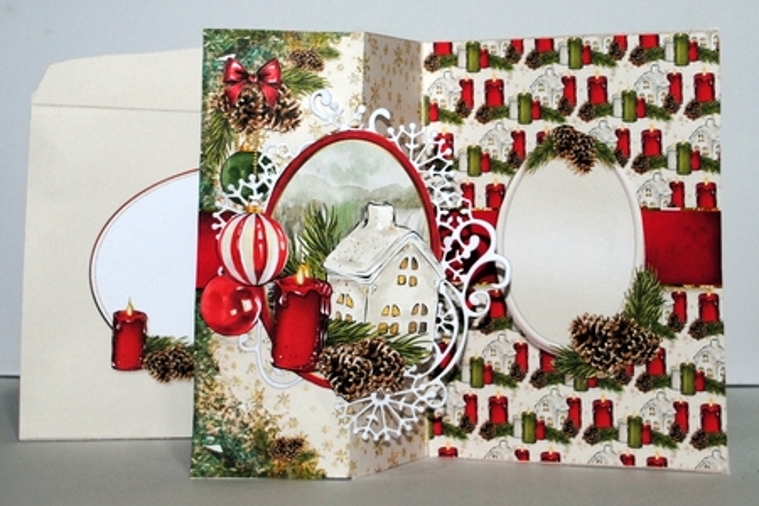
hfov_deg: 43.6
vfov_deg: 29.9
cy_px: 253
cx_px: 380
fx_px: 949
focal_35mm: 45
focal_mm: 30
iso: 200
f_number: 4.5
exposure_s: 1/60
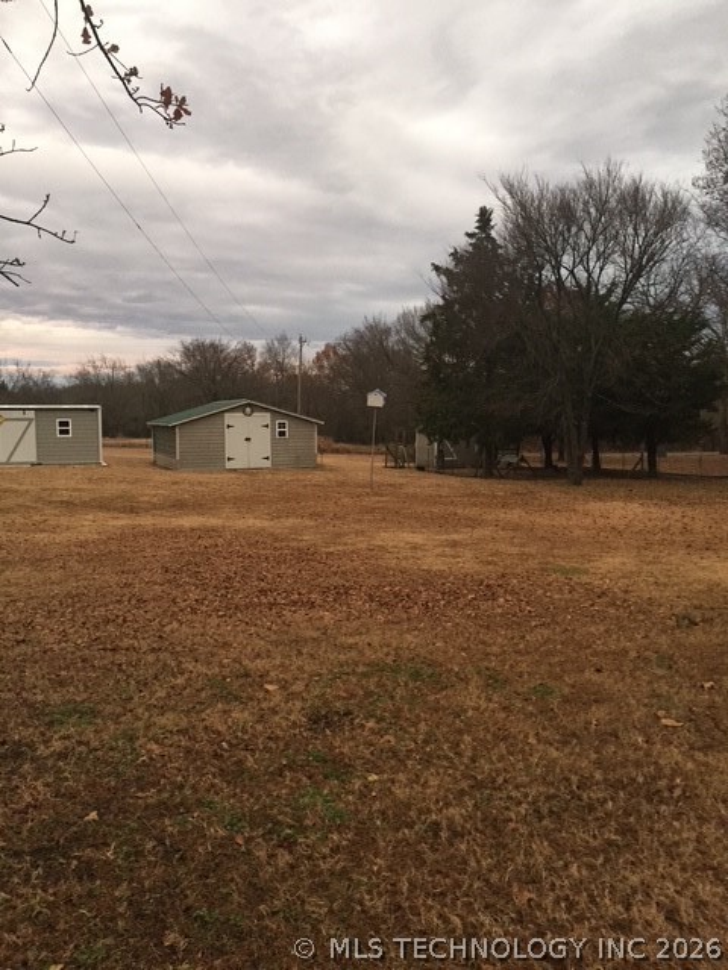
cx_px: 364
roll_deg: +0.7
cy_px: 485
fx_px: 813
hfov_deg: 48.2
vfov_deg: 61.7
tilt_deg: -3.3
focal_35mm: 29
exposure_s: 1/30
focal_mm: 4.15
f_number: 2.2
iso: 160
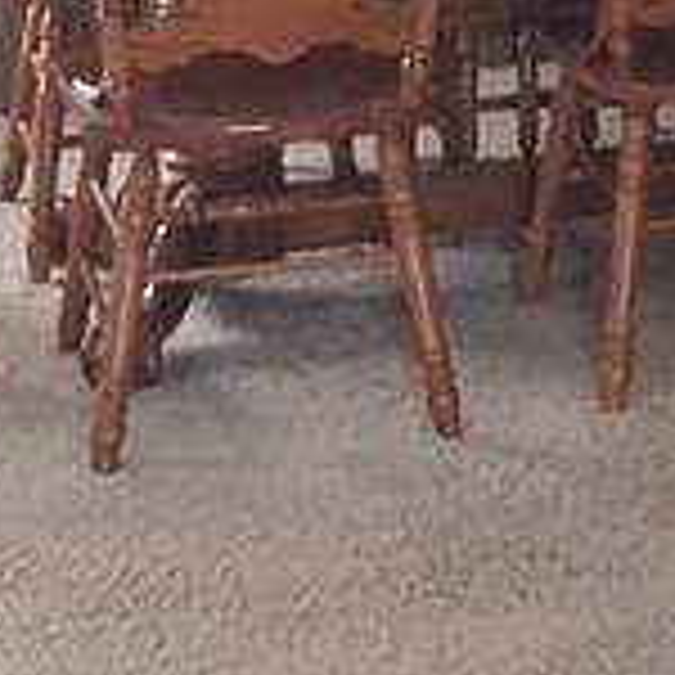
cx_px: 1008
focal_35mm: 163
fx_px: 3596
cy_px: -472
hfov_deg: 10.4
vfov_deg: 10.2
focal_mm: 4
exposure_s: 1/120
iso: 320
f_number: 1.8
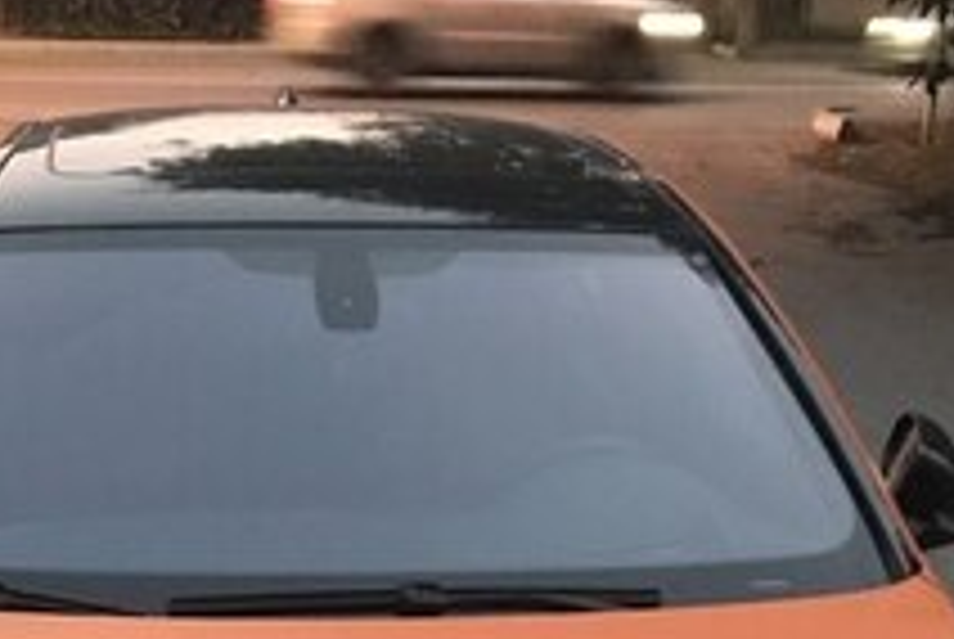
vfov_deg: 18.1
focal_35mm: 68
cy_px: 936
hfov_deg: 29.4
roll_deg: +0.6
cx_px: 324
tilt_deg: -27.8
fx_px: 1804
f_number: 1.8
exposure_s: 1/4
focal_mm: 3.99
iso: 125
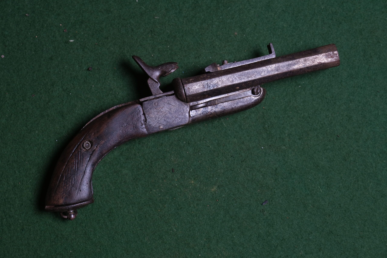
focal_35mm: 83
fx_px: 892
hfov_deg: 24.5
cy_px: 129
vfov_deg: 16.5
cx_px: 194
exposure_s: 1/160
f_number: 5.6
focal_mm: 55
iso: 320
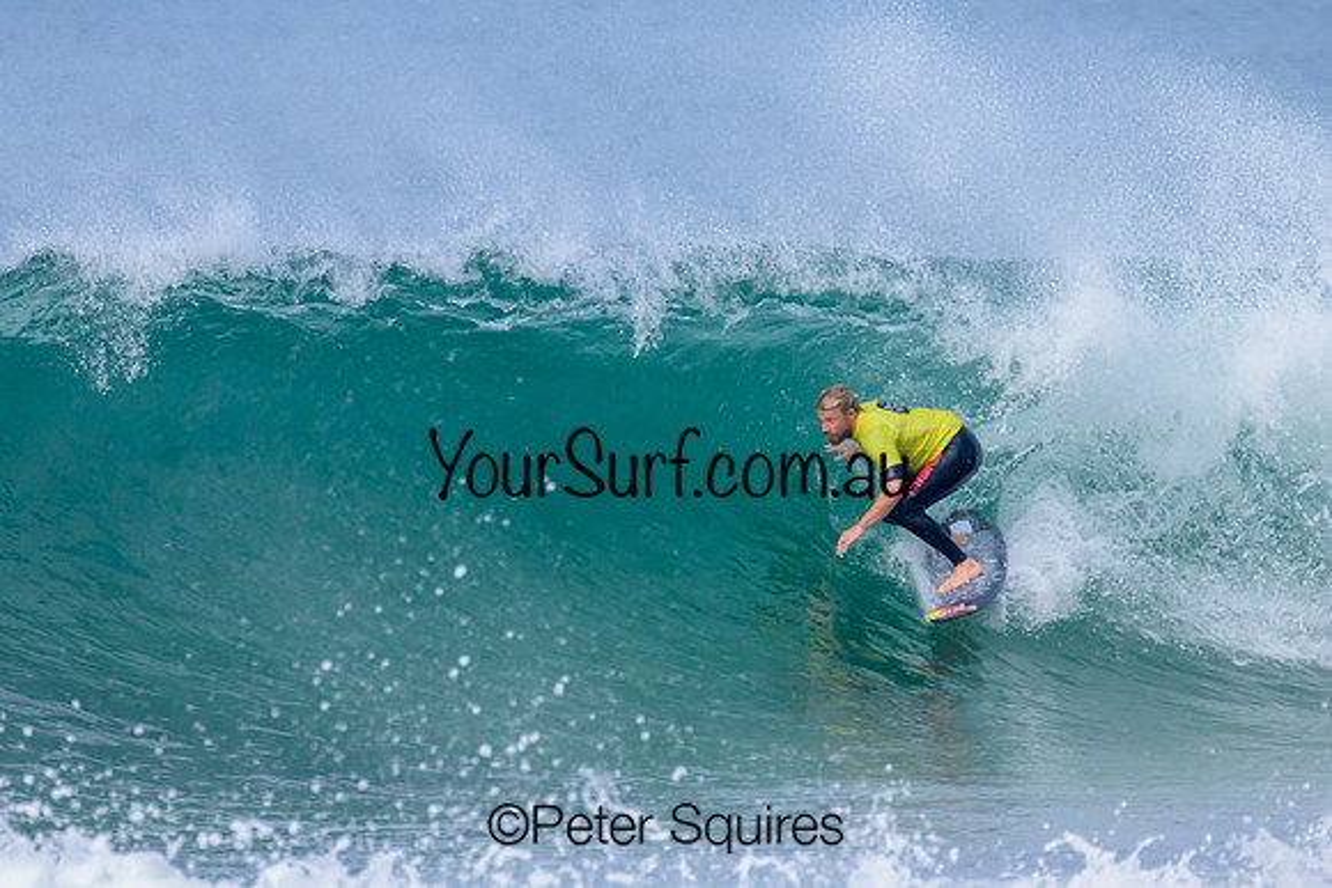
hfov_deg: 1.9
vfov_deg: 1.3
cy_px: 279
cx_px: 592
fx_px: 40624
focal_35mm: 1098
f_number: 11
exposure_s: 1/2000
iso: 1100
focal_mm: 800
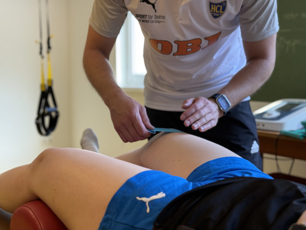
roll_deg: -1.0
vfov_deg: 30.3
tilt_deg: -4.2
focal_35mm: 48
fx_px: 424
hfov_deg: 39.7
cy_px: 115
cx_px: 153
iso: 50
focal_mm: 6.76
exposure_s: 1/121
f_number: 1.78
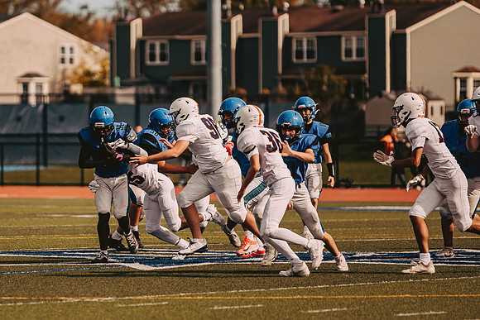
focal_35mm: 305
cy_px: 160
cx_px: 114
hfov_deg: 6.7
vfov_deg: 4.5
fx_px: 4072
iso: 160
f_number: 2.8
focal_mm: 200
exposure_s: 1/2500
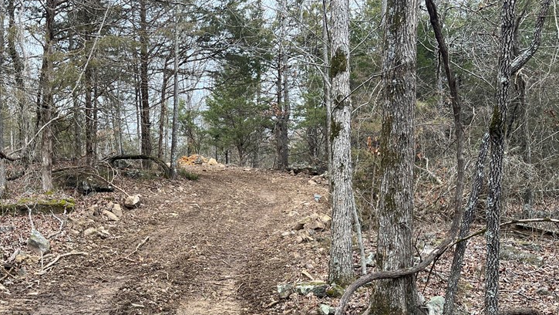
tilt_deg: -7.5
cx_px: 198
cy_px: 279
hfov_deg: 49.8
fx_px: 593
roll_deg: +0.8
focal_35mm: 40
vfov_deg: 28.6
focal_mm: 5.1
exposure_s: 1/238
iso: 40
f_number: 1.6
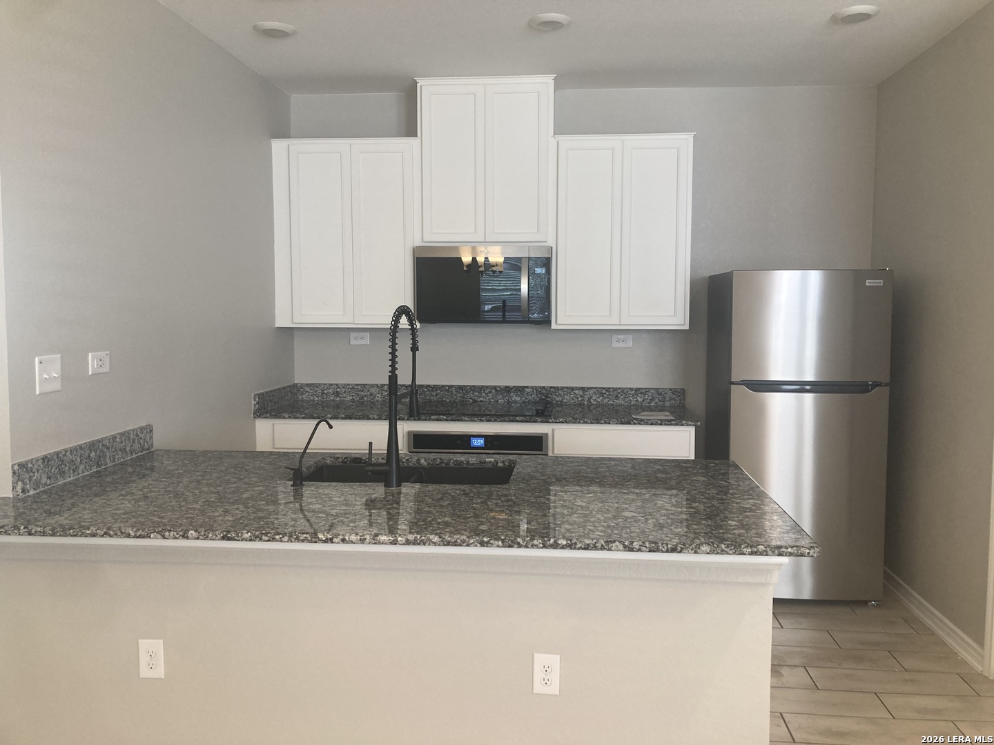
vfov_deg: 49.7
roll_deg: -0.9
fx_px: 804
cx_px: 497
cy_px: 372
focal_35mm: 28
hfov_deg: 63.4
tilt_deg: -3.1
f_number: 1.8
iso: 80
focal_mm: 3.99
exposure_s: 1/60
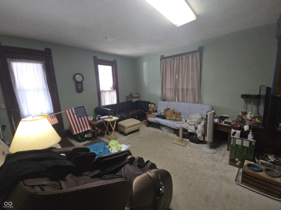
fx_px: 106
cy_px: 105
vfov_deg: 89.9
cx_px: 140
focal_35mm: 13
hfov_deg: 106.2
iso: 320
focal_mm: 2.2
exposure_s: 1/60
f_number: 2.2
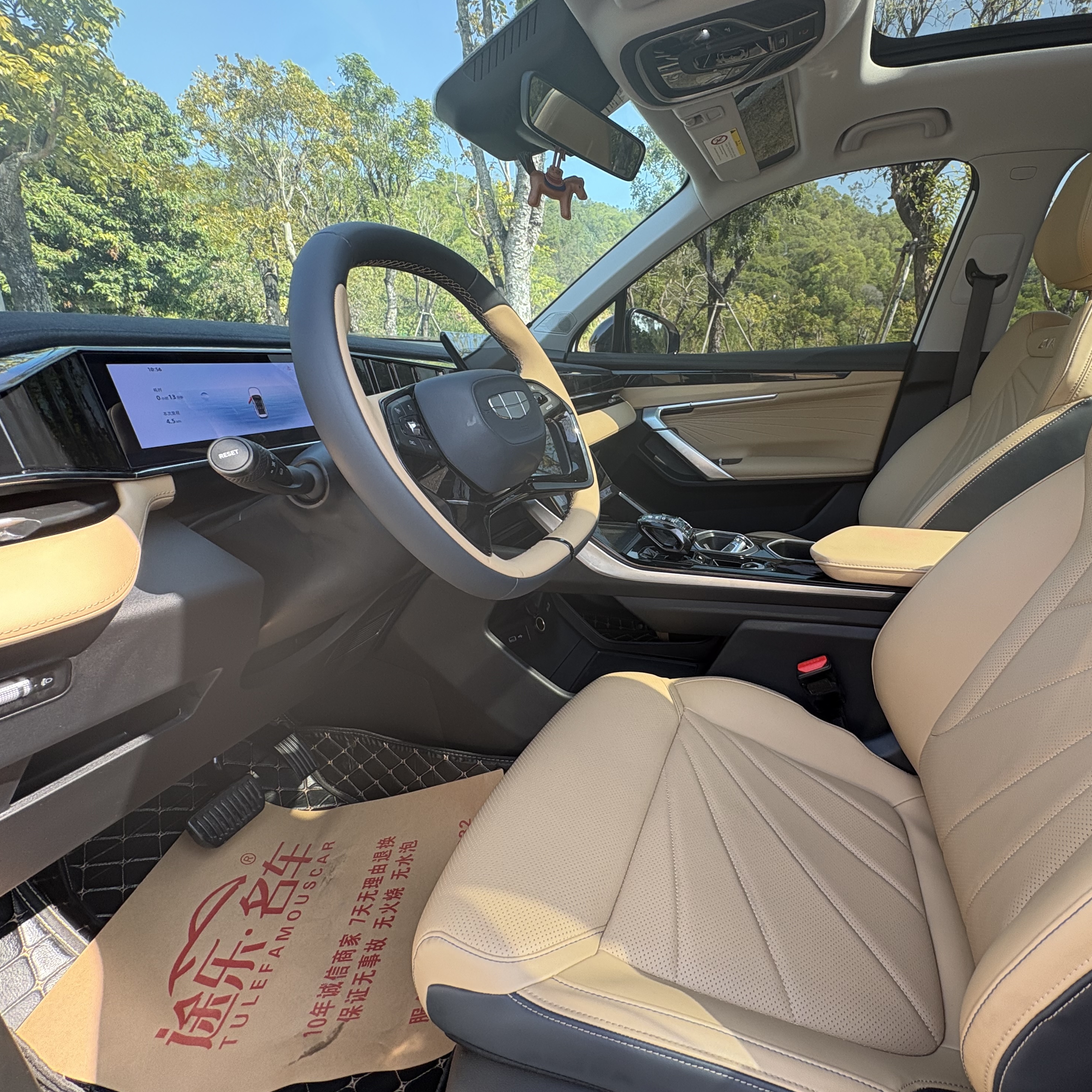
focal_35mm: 17
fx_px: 607
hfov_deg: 82.1
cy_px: 532
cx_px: 694
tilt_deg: -14.6
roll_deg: -0.8
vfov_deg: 84.0
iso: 50
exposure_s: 1/99
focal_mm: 2.22
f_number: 2.2
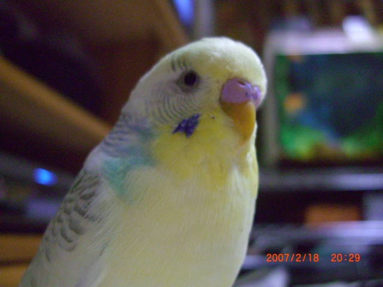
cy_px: 144
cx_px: 192
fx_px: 420
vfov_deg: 37.7
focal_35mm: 38
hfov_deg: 49.0
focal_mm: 7.9
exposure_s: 1/50
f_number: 2.8
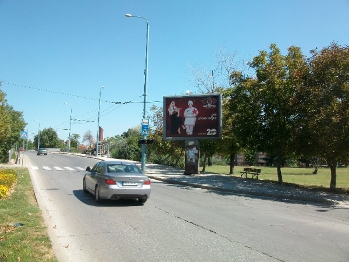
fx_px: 323
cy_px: 131
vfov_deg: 44.2
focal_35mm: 32
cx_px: 174
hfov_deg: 56.8
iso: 80
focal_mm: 5.7
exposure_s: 1/224
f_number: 5.5
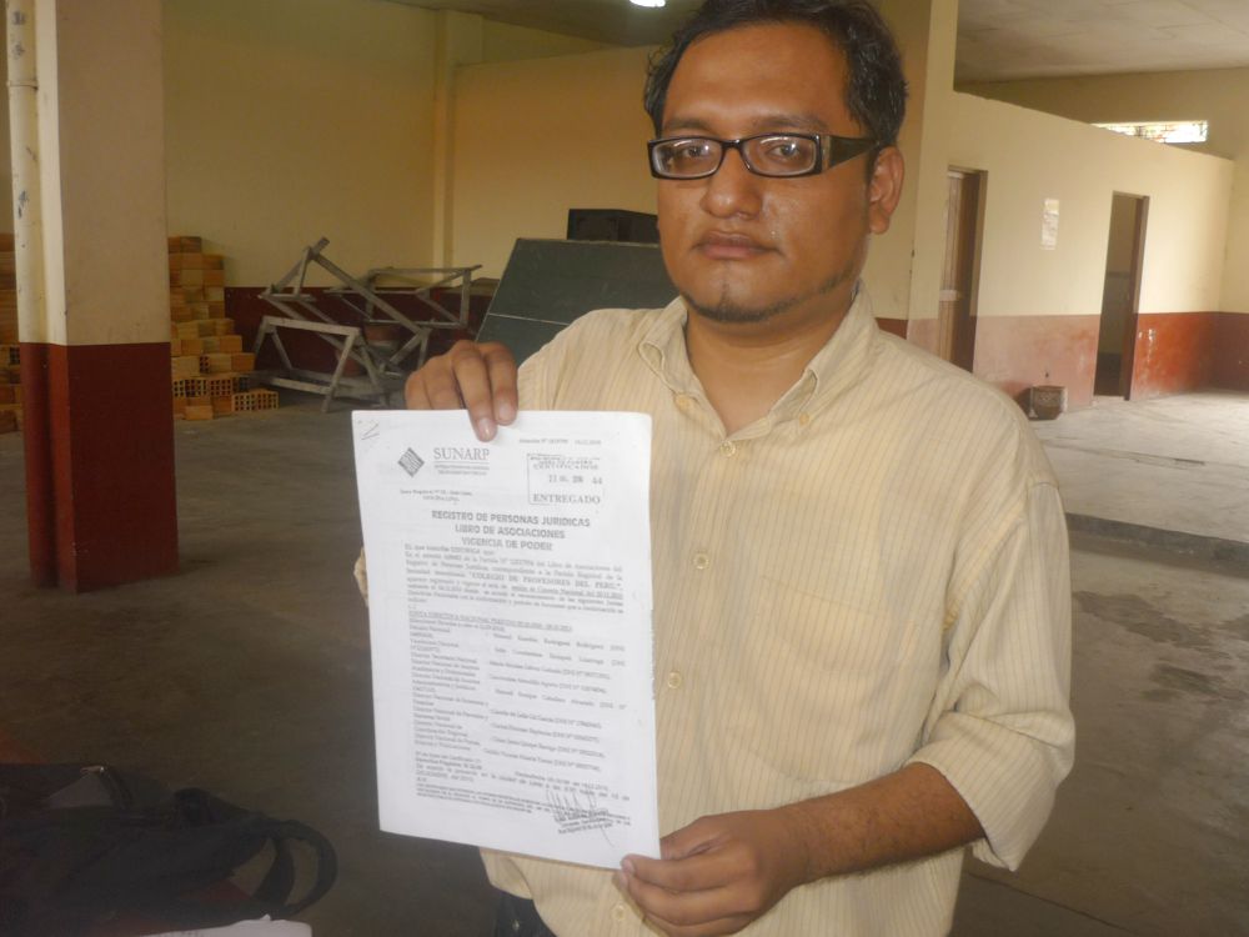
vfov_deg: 42.9
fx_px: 1191
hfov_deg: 55.4
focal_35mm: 33
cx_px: 624
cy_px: 468
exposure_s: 1/30
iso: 100
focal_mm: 5.5
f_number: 2.8
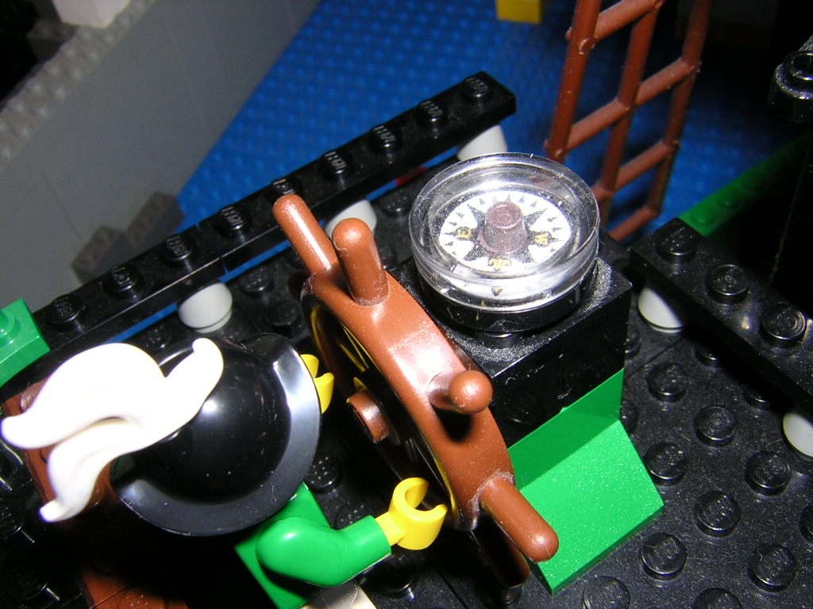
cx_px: 406
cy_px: 304
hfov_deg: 51.4
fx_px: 846
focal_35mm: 36
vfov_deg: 39.7
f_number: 5.2
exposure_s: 1/60.1
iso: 100
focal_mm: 4.7
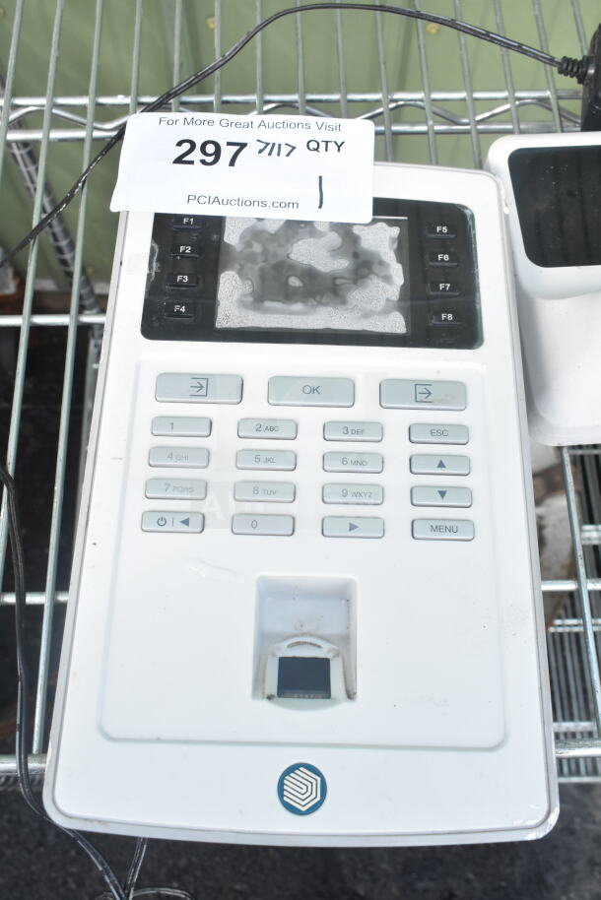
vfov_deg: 53.1
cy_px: 450
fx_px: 901
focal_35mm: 36
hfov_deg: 36.9
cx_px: 300
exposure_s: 1/500
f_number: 11
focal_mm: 24
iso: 1600
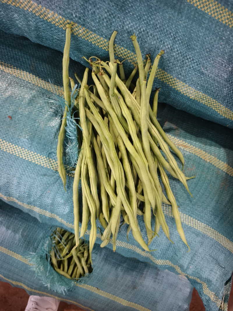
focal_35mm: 23
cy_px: 156
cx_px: 116
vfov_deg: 73.9
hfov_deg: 58.9
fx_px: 206
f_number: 1.57
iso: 1314
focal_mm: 5.6
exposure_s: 1/50
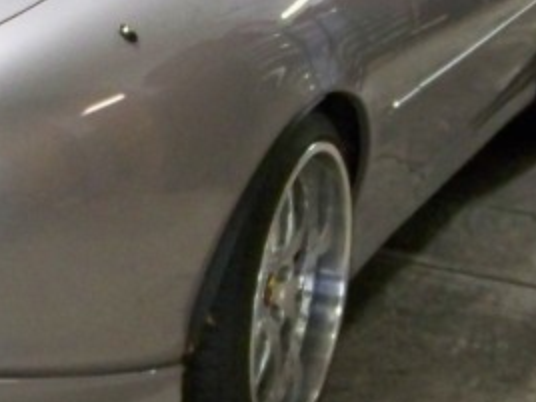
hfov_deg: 15.3
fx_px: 1951
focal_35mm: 126
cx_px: -20
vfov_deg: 11.8
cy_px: 188
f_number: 2.8
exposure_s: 1/30
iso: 400
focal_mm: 5.9
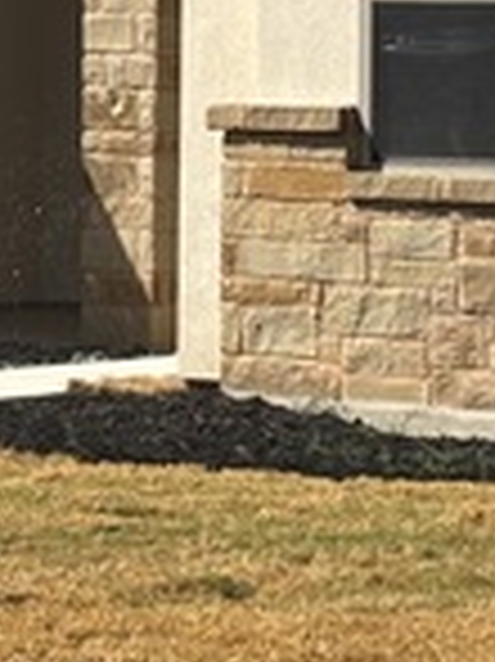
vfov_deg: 8.7
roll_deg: -0.9
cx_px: -302
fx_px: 4315
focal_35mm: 226
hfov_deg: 6.5
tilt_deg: +1.9
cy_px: -95
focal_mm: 5.96
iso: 40
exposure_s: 1/3788
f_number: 1.6
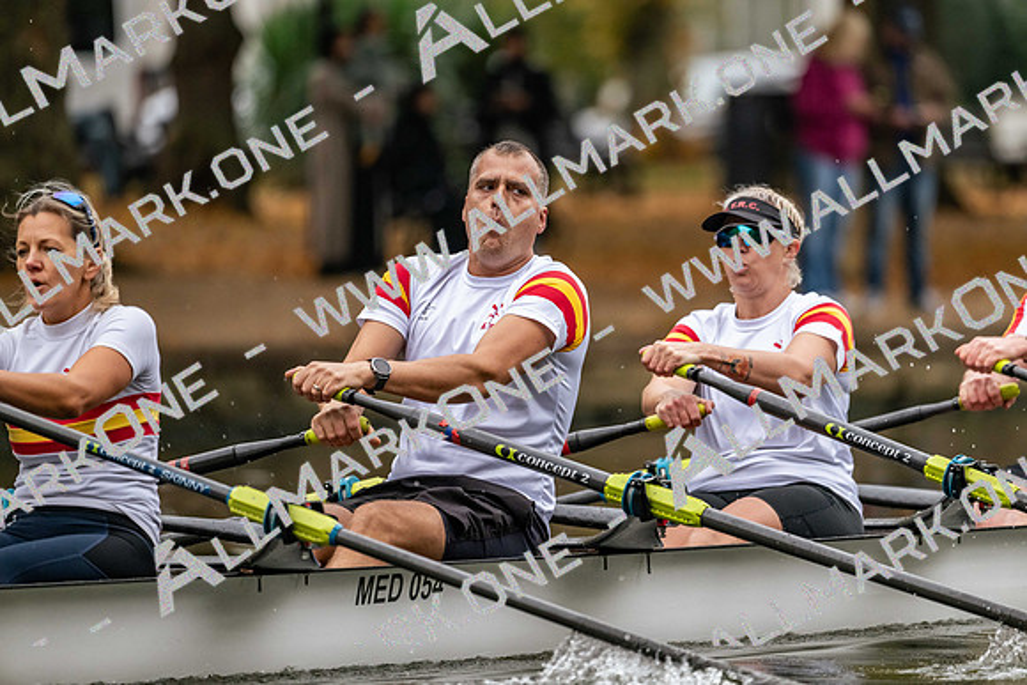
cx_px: 514
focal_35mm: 400
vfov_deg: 3.4
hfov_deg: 5.2
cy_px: 342
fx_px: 11413
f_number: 4.5
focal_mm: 400
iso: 2500
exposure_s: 1/2500
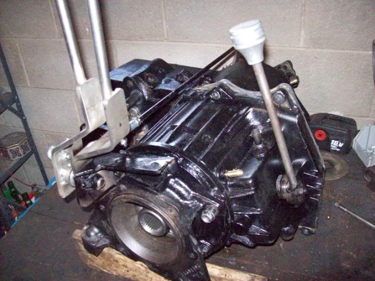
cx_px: 188
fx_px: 390
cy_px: 140
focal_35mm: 36
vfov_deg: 39.7
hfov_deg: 51.4
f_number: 2.7
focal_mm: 6
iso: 800
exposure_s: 1/128
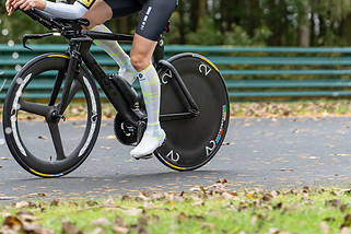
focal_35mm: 206
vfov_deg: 6.7
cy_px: 27
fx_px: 2008
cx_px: 90
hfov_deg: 10.0
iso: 1250
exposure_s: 1/1250
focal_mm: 114
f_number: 2.8
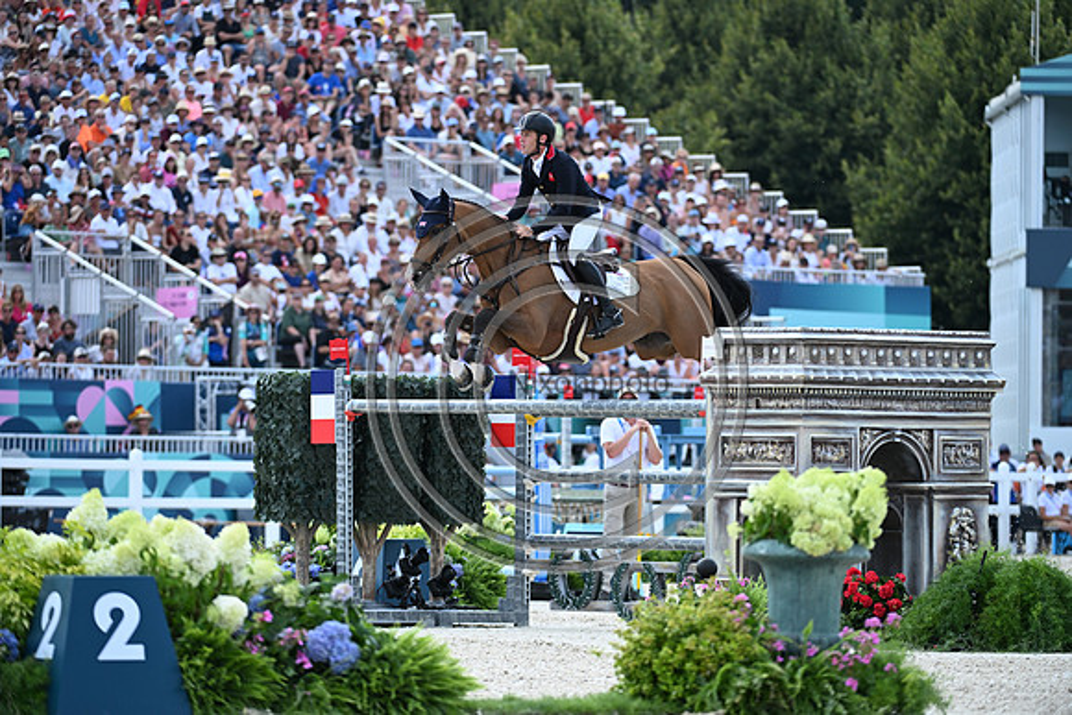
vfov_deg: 5.5
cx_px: 536
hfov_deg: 8.2
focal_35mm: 250
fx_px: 7446
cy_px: 358
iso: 500
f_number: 5
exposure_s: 1/1250
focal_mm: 250
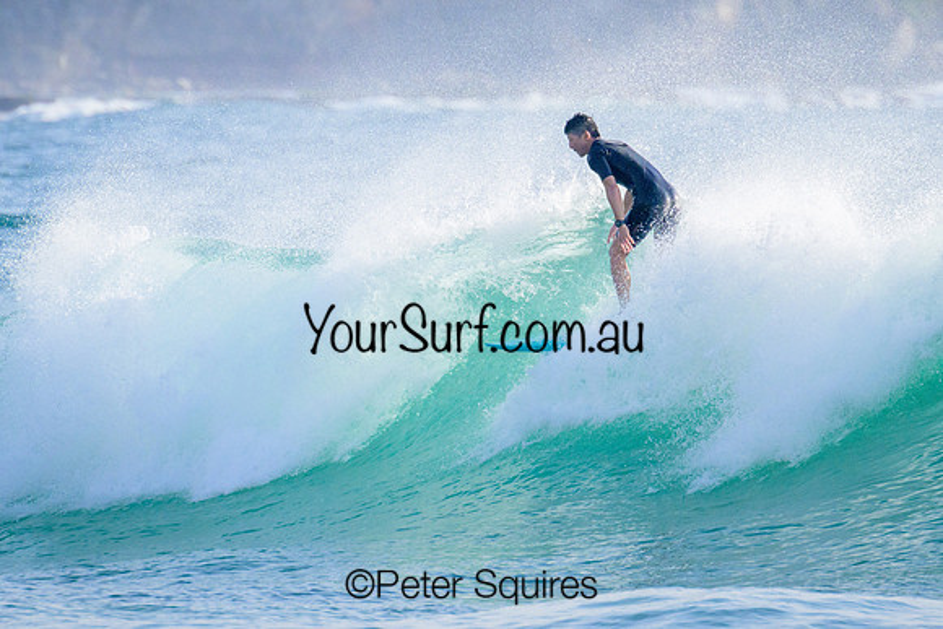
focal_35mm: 1096
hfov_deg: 1.9
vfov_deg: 1.3
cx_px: 445
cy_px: 263
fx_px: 28708
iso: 1400
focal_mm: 800
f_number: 13
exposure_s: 1/2000
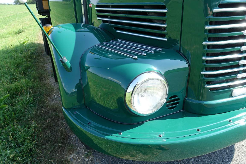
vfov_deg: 46.4
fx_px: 191
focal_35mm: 28
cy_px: 82
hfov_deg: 65.5
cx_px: 123
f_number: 4
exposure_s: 1/200
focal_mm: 10.42
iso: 125
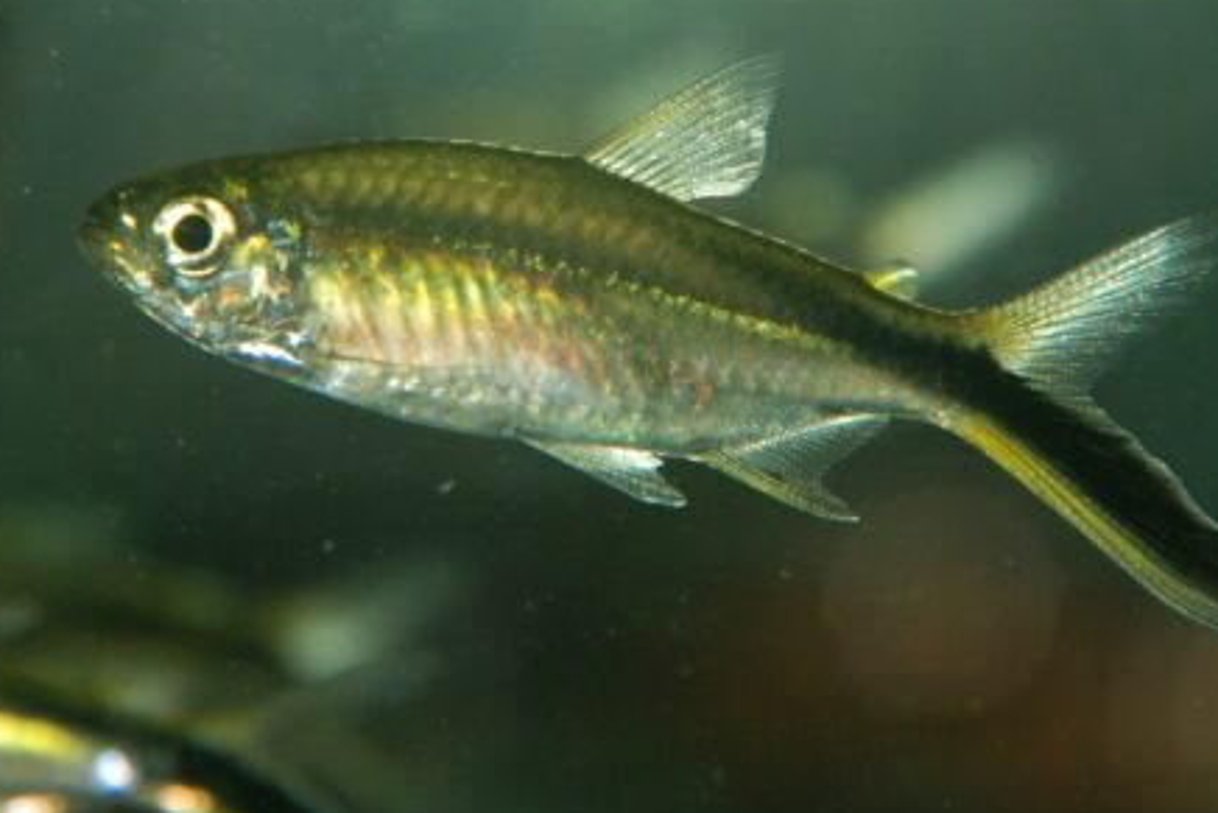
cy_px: 360
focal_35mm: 279
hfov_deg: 7.4
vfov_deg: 4.9
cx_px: 662
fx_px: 9432
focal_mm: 135
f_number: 11
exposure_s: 1/200
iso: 400
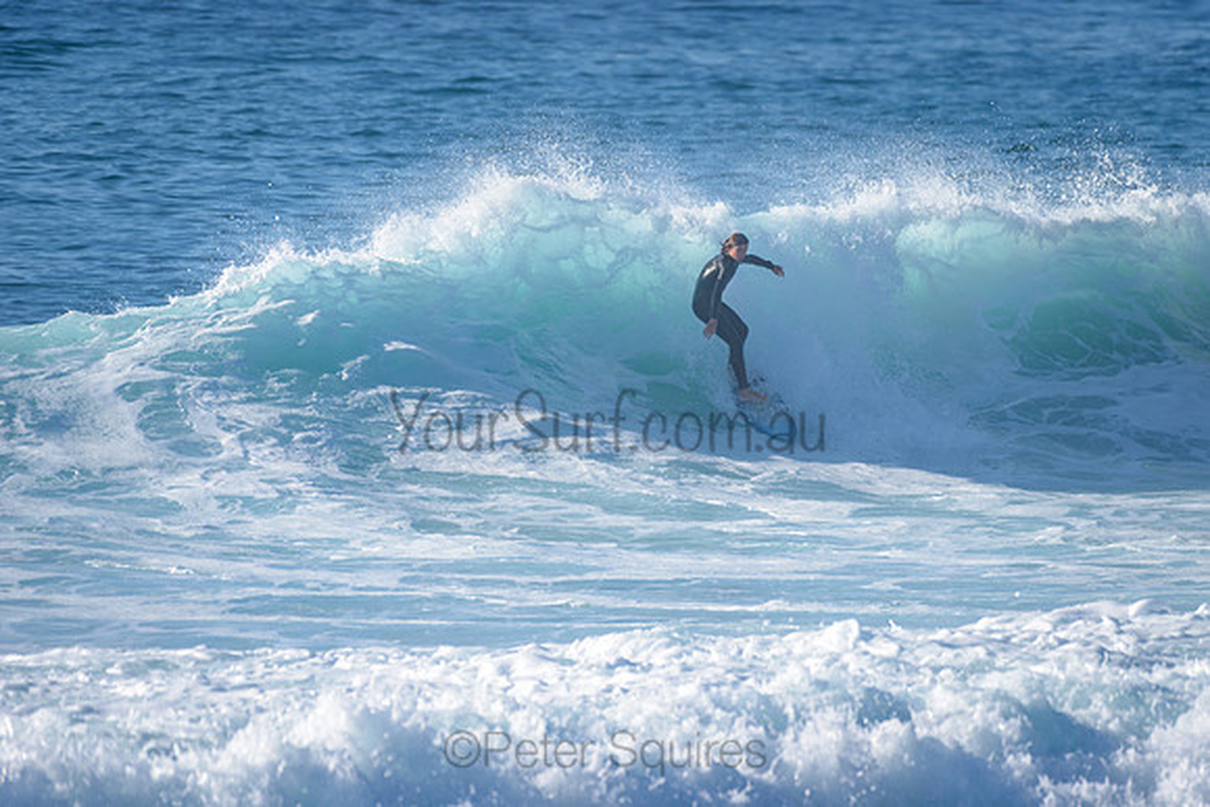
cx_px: 748
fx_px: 20780
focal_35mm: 618
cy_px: 308
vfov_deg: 2.2
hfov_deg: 3.3
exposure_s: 1/2000
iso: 200
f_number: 5.6
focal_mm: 500
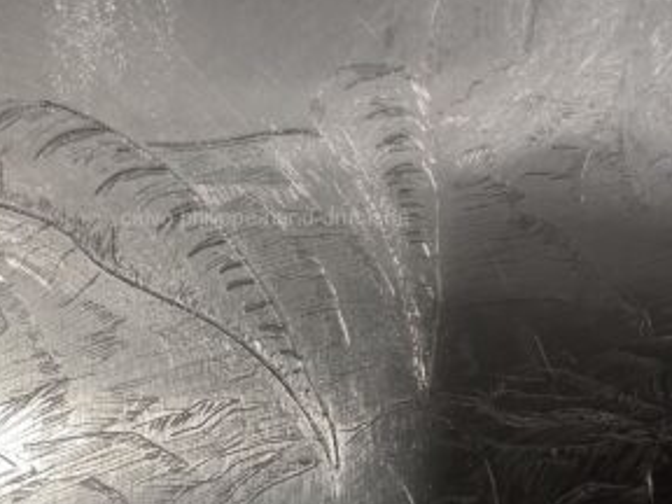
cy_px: 219
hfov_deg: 43.6
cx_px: 264
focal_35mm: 43
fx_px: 835
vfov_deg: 33.6
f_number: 2.4
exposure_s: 1/50
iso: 160
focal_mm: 3.3
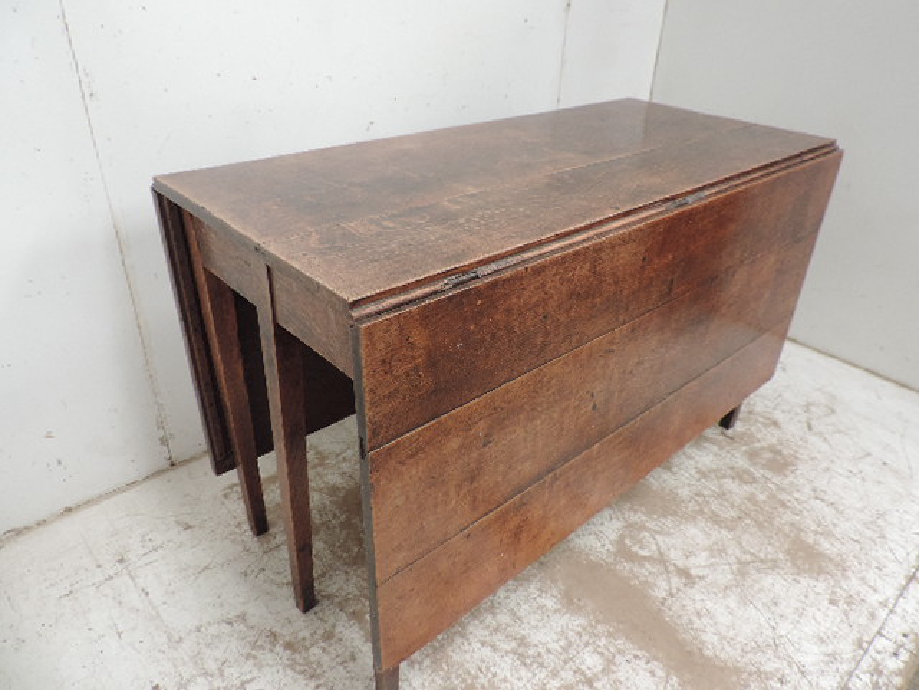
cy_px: 345
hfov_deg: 71.6
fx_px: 637
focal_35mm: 24
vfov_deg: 56.8
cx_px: 460
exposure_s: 1/30
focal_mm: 4.3
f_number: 3
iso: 360
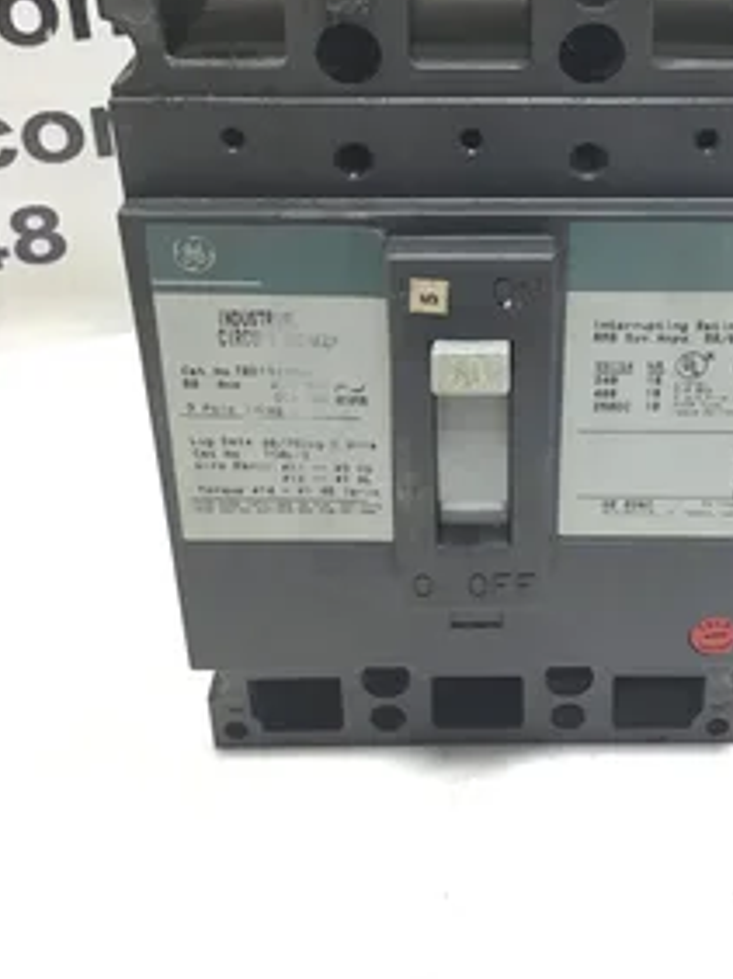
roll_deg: +0.7
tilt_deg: -29.6
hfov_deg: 32.4
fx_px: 1244
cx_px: 514
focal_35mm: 44
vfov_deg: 42.2
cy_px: 306
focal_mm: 3.3
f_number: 2.4
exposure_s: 1/40
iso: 25
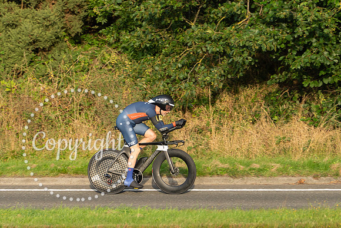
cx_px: 115
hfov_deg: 7.1
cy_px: 105
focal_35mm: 288
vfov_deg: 4.8
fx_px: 2730
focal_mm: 171
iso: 640
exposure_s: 1/1000
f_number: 4
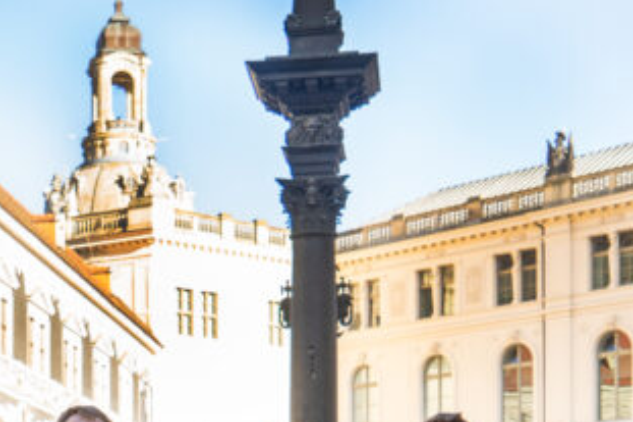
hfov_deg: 22.2
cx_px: 31
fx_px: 1564
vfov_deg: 14.5
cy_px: 594
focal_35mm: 89
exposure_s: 1/250
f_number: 4
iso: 200
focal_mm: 27
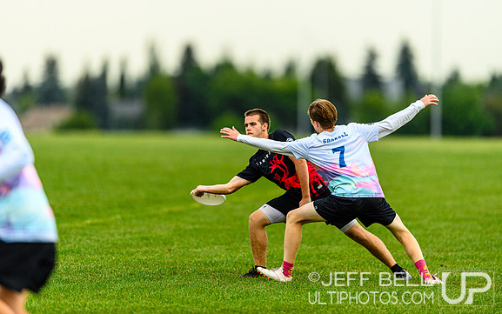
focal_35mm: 410
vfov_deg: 3.2
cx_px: 251
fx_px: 5611
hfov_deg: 5.1
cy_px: 147
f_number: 3.2
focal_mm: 400
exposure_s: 1/1250
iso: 800
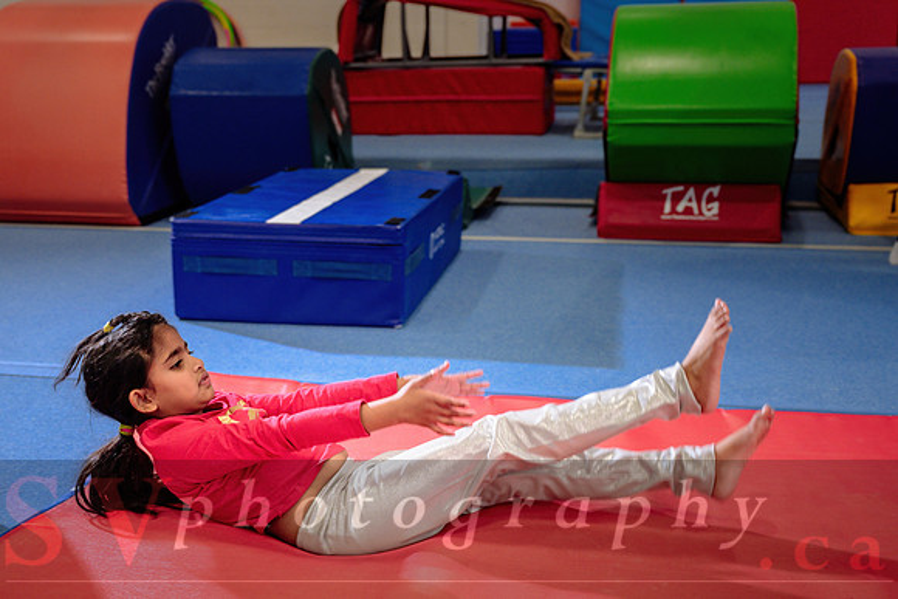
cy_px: 350
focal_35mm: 46
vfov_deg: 29.4
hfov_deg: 42.8
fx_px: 1142
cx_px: 379
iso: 1600
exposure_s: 1/250
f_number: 3.5
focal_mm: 36
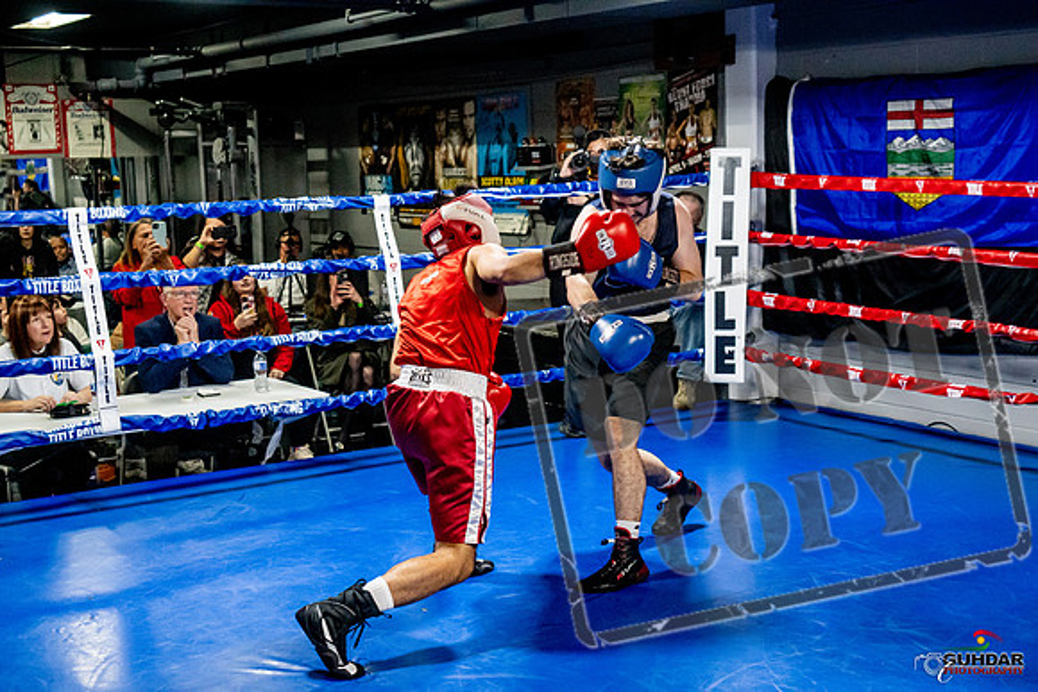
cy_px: 346
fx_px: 1500
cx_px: 519
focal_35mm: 52
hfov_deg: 38.2
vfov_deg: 26.0
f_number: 2.8
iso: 5000
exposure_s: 1/800
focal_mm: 35
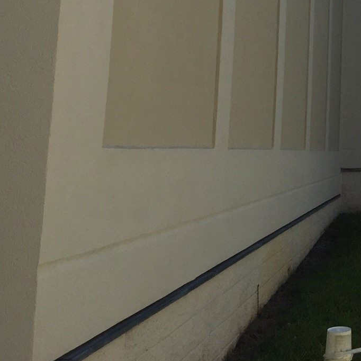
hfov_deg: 20.0
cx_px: 512
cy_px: 7
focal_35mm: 77
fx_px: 909
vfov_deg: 21.7
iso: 32
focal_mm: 4.15
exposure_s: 1/2639
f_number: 2.2
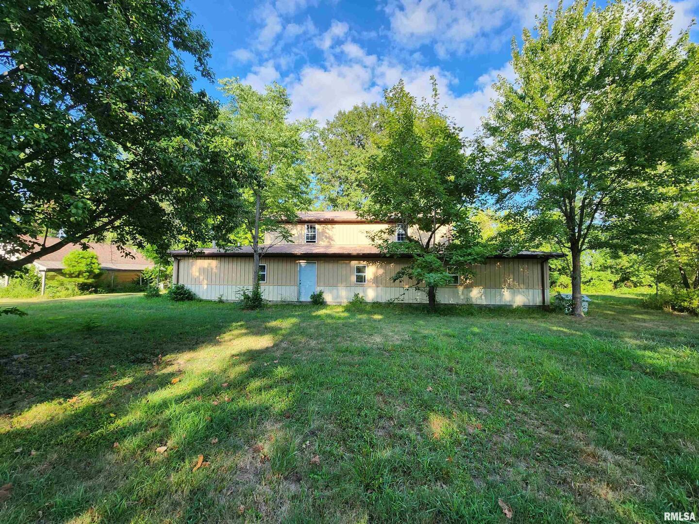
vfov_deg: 89.9
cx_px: 350
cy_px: 262
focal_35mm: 13
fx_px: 263
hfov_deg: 106.2
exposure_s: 1/355
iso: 50
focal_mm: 2.2
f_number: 2.2
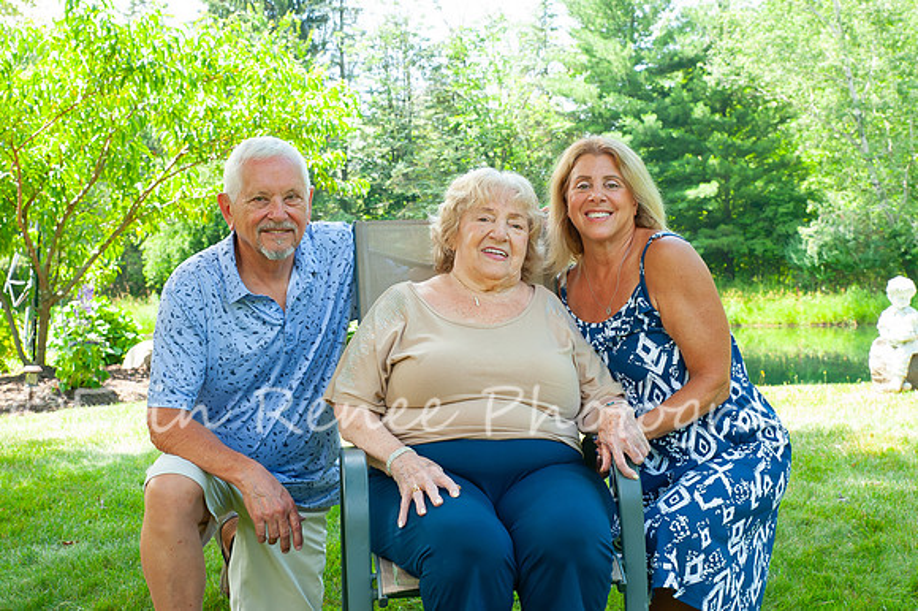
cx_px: 476
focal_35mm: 56
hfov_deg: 35.5
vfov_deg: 24.0
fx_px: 1436
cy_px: 252
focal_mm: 48
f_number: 11
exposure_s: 1/125
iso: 800
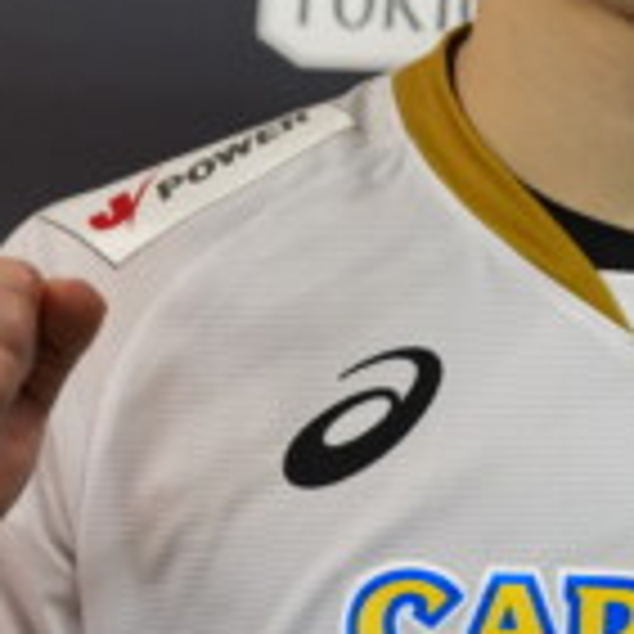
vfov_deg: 8.5
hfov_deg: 8.6
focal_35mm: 203
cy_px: -67
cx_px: 625
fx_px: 4206
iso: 1600
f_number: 7.1
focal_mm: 70
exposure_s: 1/80
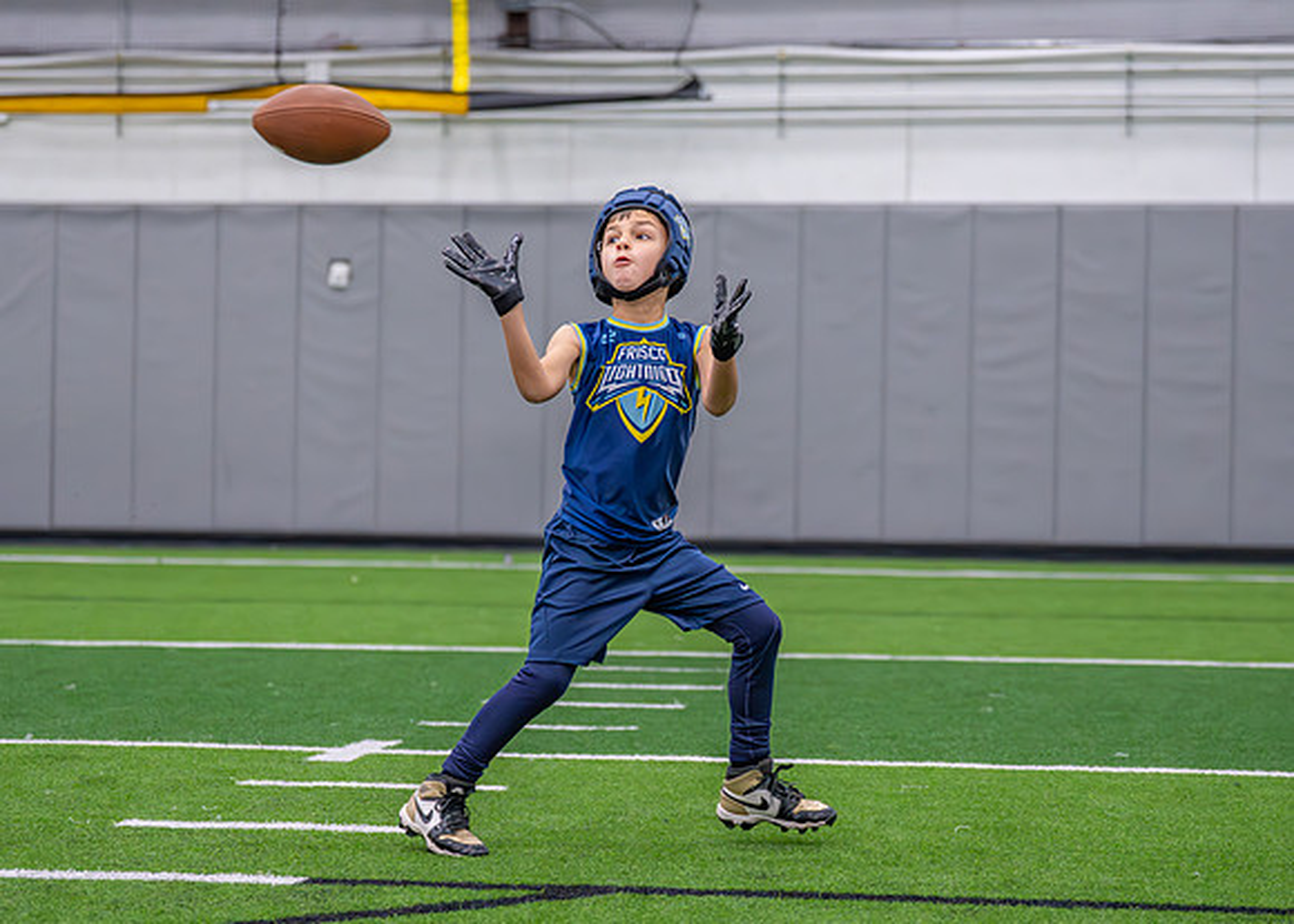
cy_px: 453
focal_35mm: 97
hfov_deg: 20.7
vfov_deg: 14.8
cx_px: 643
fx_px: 3549
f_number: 2.8
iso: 5000
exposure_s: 1/1000
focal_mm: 70
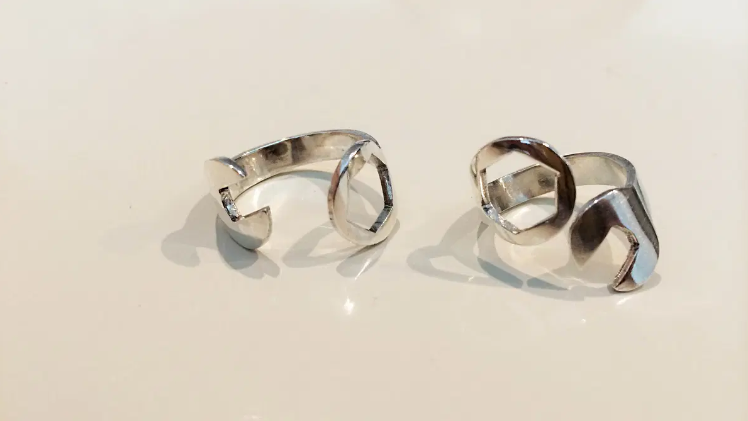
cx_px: 375
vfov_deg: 35.5
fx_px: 655
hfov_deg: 59.5
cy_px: 252
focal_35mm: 33
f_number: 2.2
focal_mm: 4.12
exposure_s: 1/33
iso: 160
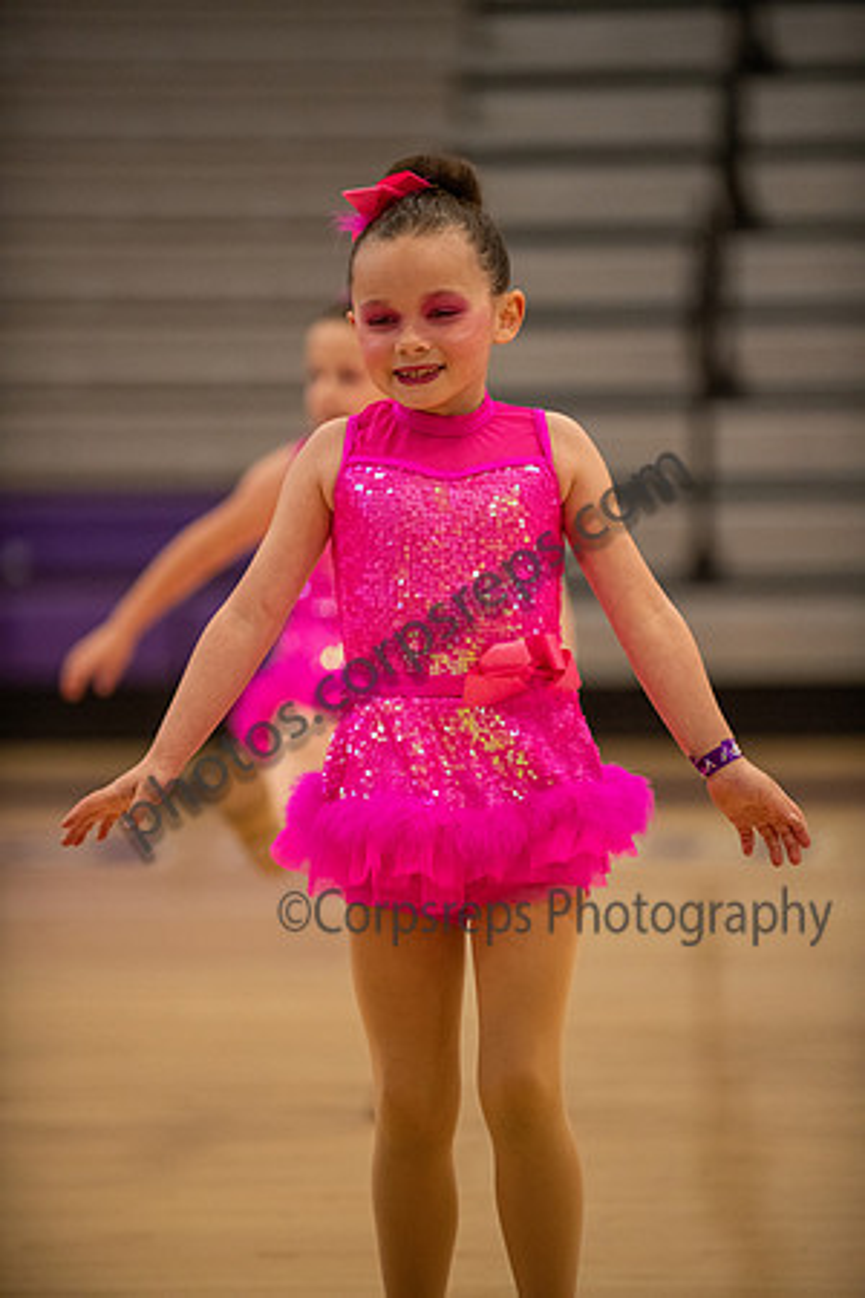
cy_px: 649
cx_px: 432
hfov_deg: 6.9
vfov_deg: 10.3
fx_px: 7208
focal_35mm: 200
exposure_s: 1/640
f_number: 2.8
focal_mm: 200
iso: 3200
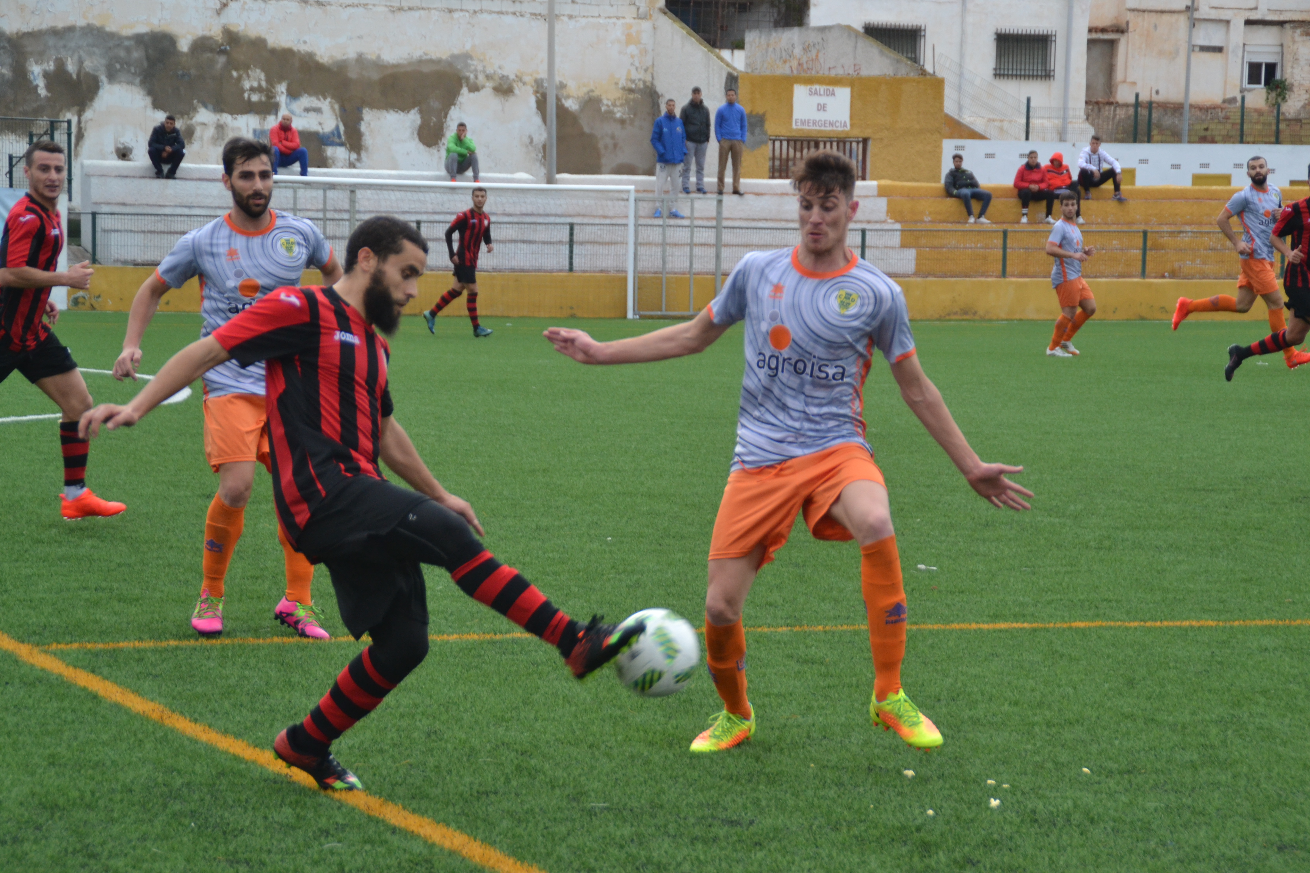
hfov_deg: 18.2
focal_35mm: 112
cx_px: 655
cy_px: 436
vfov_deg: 12.2
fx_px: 4093
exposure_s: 1/500
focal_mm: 75
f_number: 5.6
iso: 800
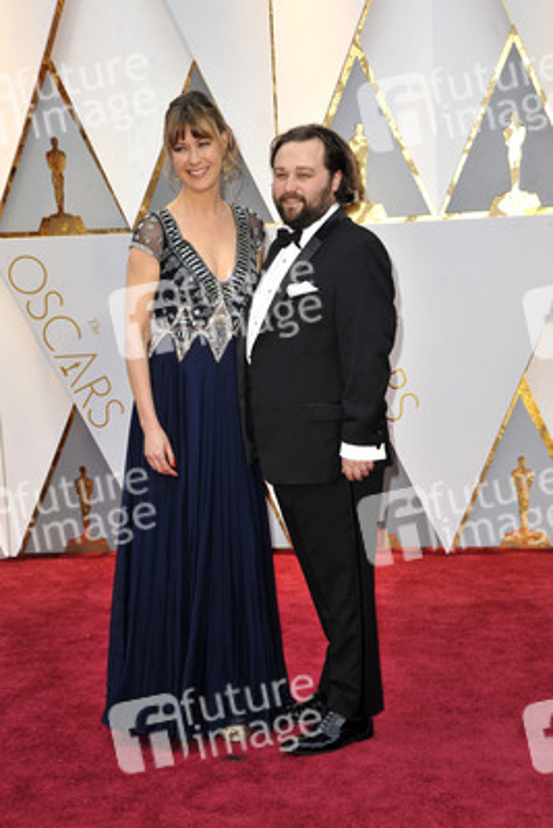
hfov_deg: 18.9
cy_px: 414
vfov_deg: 28.1
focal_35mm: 72
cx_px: 276
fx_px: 1657
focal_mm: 72
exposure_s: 1/250
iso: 1000
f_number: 8
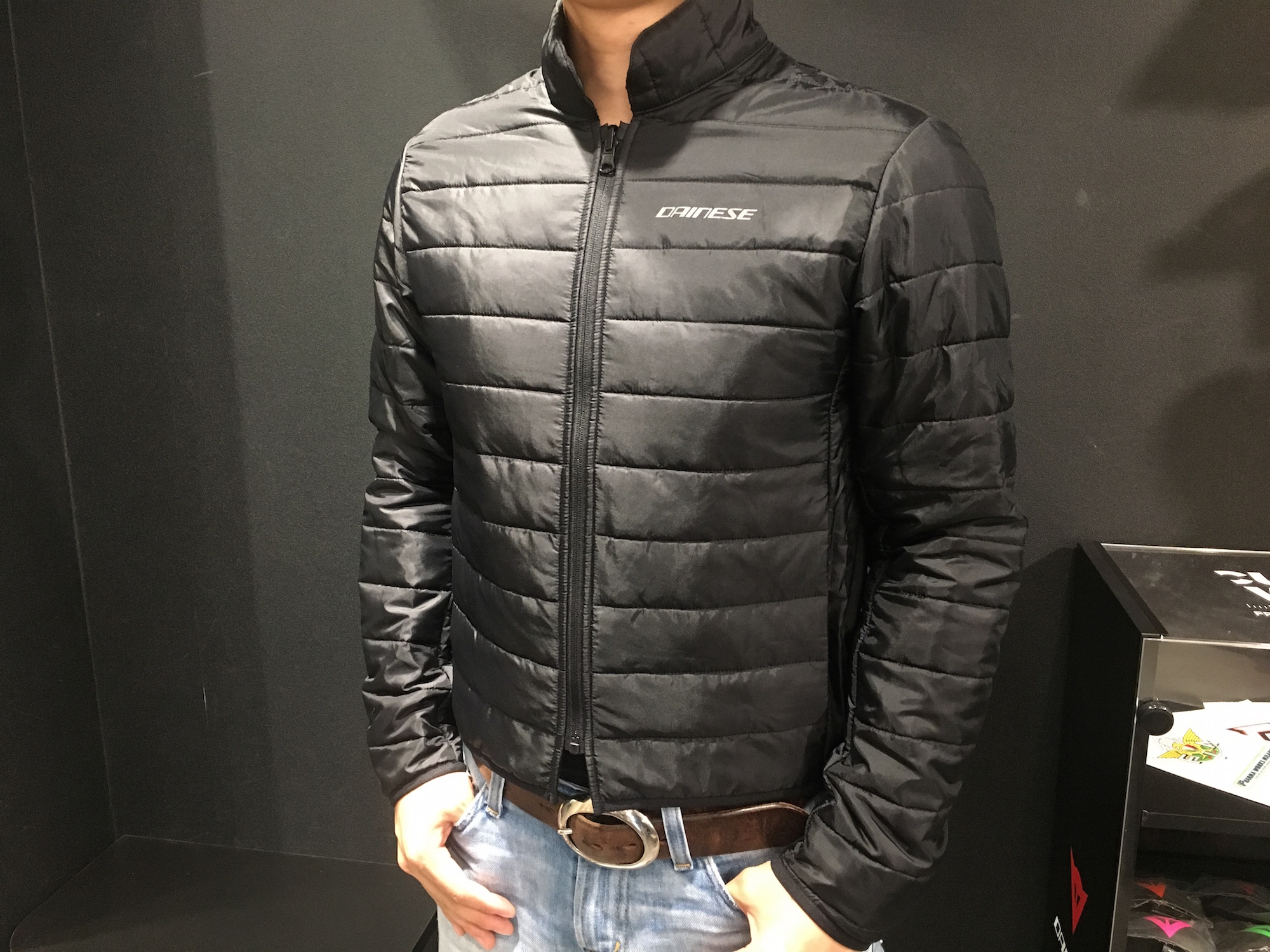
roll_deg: +0.1
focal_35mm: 29
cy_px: 476
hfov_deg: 61.7
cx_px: 635
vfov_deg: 48.2
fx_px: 1064
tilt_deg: -12.9
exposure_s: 1/20
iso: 200
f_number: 2.2
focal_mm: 4.15
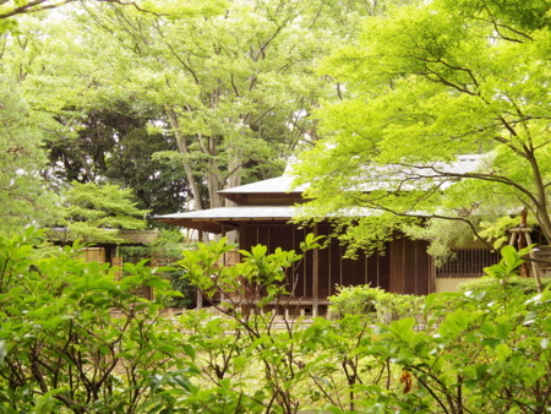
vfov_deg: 36.9
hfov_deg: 47.8
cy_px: 207
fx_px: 621
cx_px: 276
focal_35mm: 39
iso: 200
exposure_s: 1/60
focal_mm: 8.5
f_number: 2.8
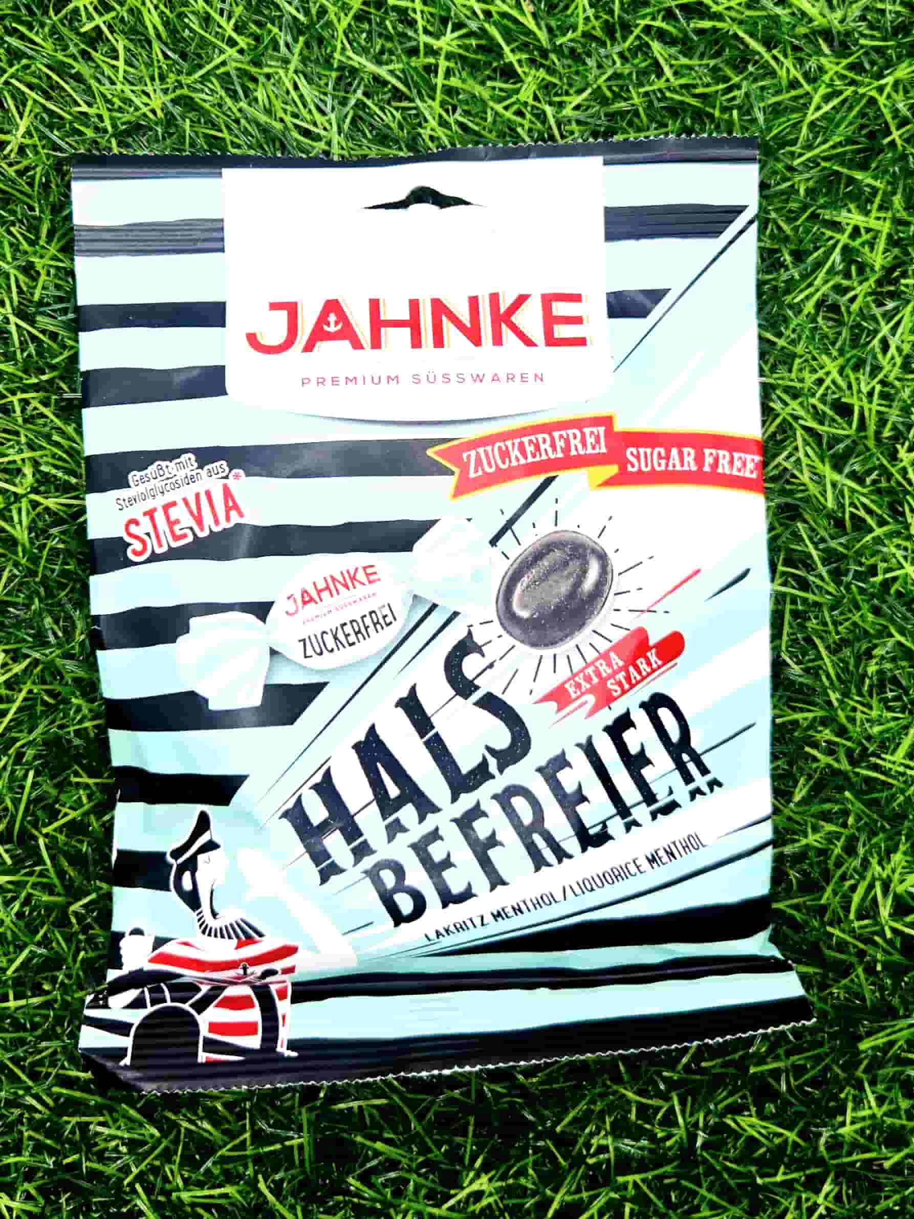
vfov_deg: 73.9
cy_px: 610
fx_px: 810
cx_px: 457
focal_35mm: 23
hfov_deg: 58.9
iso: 32
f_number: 1.8
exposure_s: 1/101
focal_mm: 5.4
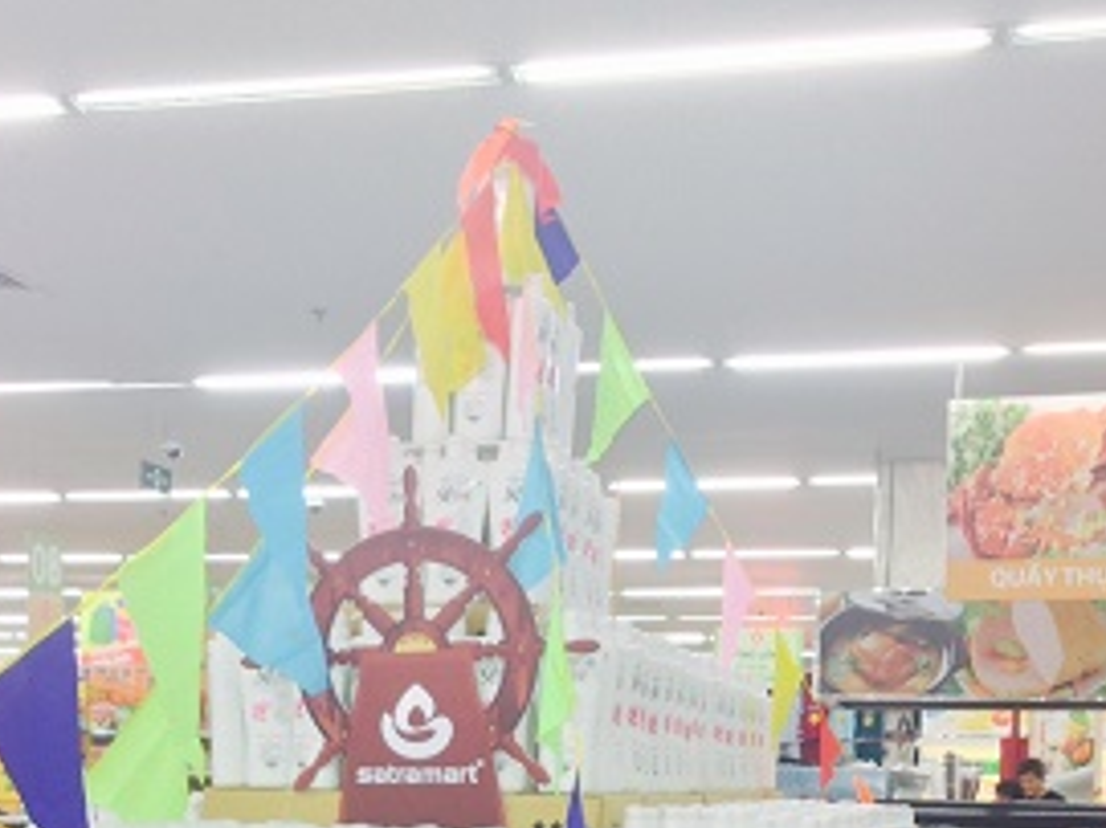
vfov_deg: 20.3
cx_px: 394
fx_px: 2236
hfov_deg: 27.7
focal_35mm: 70
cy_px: 850
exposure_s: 1/24
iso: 50
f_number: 2.4
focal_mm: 4.12
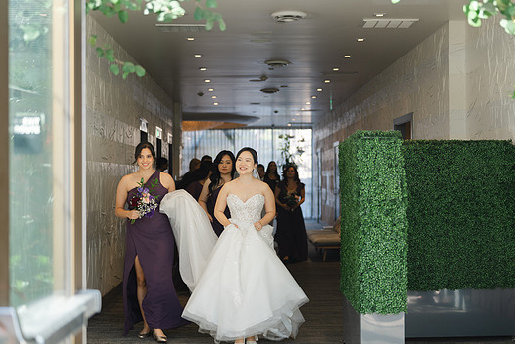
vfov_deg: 23.8
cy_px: 169
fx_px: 816
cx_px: 287
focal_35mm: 57
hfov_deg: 35.0
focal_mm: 50
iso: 80
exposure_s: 1/160
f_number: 1.8
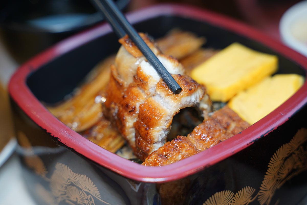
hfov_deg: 27.0
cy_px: 102
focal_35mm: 75
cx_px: 154
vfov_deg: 18.2
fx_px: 640
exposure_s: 1/80
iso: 400
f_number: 4
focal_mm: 75
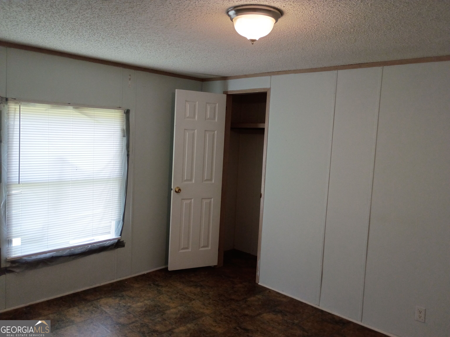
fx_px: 377
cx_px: 225
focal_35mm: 29
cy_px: 168
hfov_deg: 61.7
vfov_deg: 48.2
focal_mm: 4.27
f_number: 1.8
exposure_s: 1/60
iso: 197
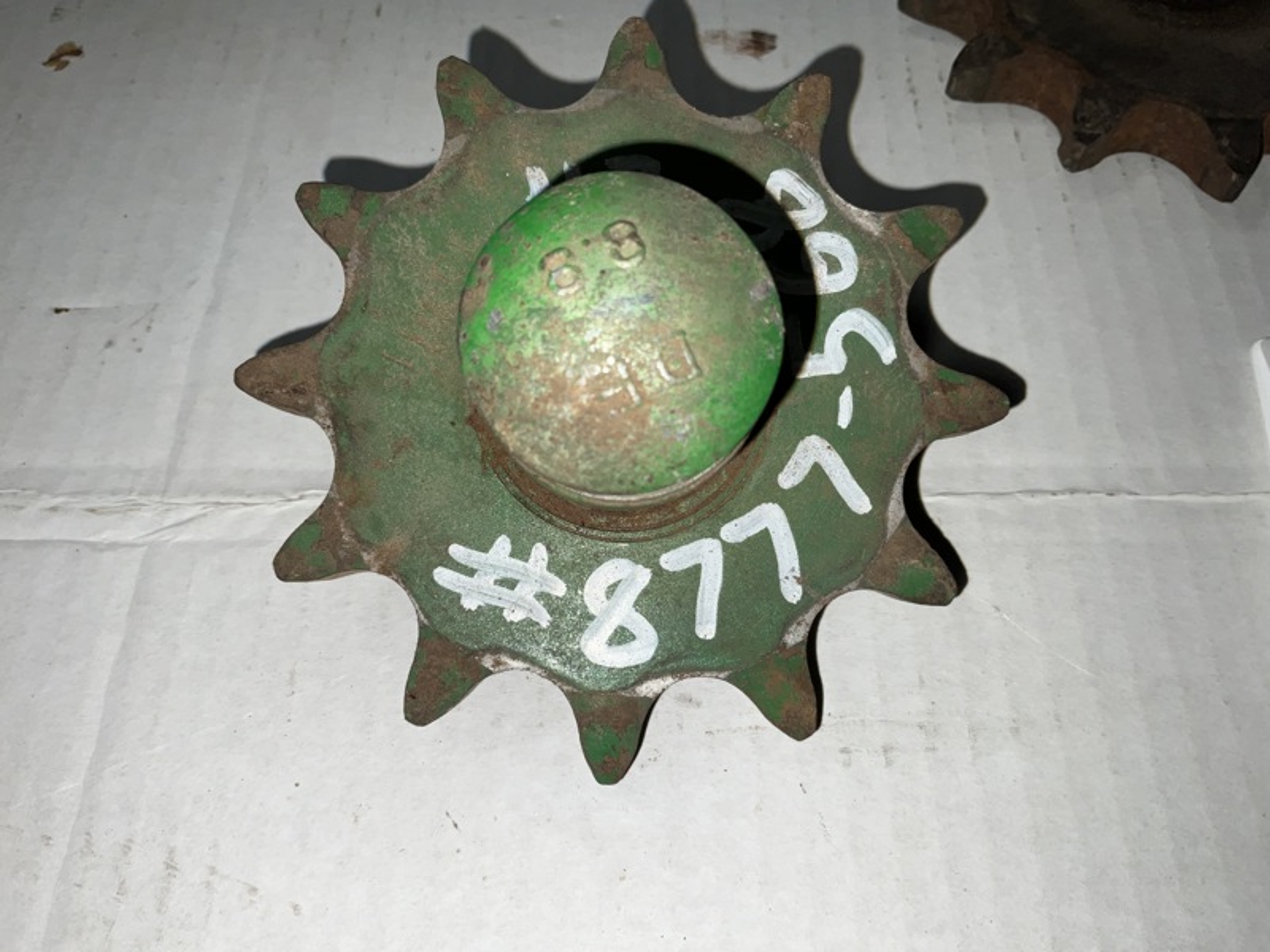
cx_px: 635
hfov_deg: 61.7
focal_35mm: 29
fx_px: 1064
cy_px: 476
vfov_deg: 48.2
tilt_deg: -62.2
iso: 16
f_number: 1.8
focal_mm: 3
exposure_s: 1/316
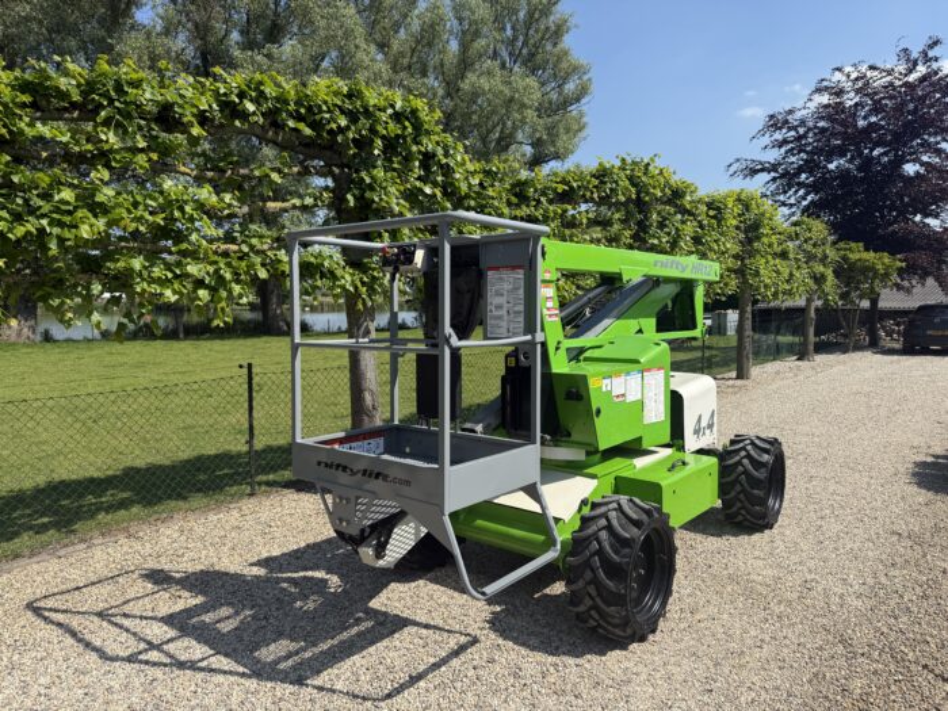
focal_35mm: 24
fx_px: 657
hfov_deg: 71.6
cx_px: 474
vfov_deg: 56.8
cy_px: 356
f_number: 1.78
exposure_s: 1/4673
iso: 80
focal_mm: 6.76
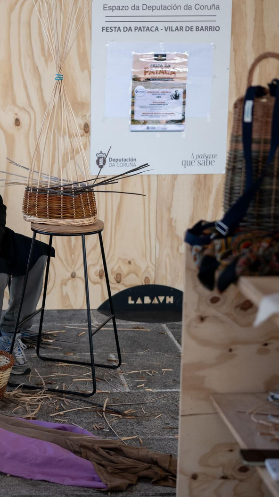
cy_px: 277
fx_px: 1039
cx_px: -35
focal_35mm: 79
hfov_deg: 14.9
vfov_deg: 26.8
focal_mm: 35
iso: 125
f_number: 1.4
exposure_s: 1/1600
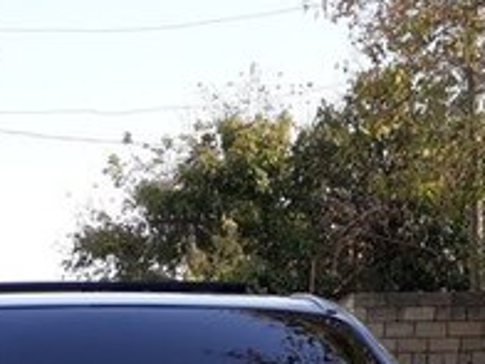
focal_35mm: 91
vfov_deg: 14.9
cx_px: 87
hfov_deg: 21.2
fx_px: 1275
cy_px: 563
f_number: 1.9
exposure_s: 1/390
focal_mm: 3.6
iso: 40
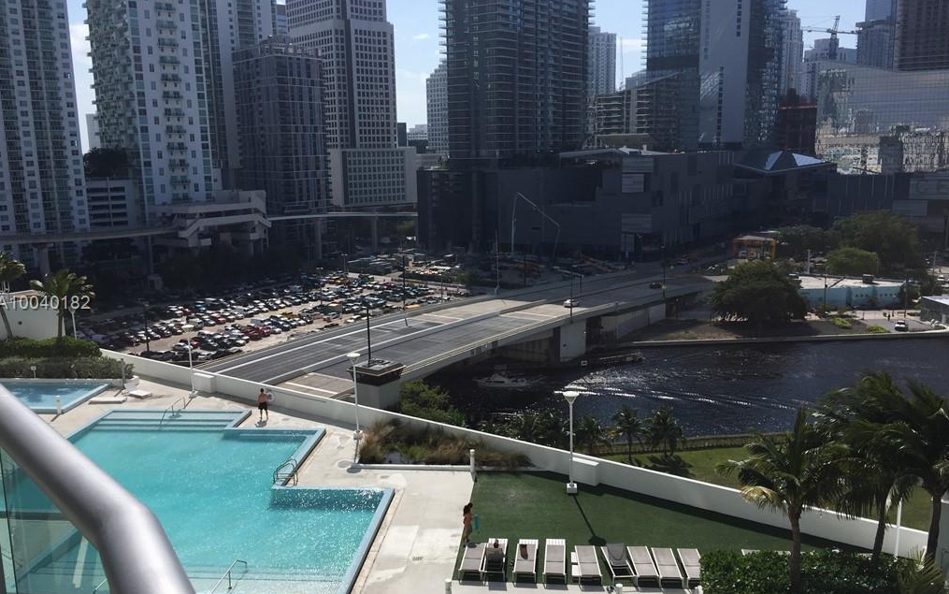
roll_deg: +0.6
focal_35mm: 31
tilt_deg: -11.0
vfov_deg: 40.6
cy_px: 304
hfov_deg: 61.2
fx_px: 802
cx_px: 472
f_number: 2.2
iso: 32
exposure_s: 1/3968
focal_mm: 4.15
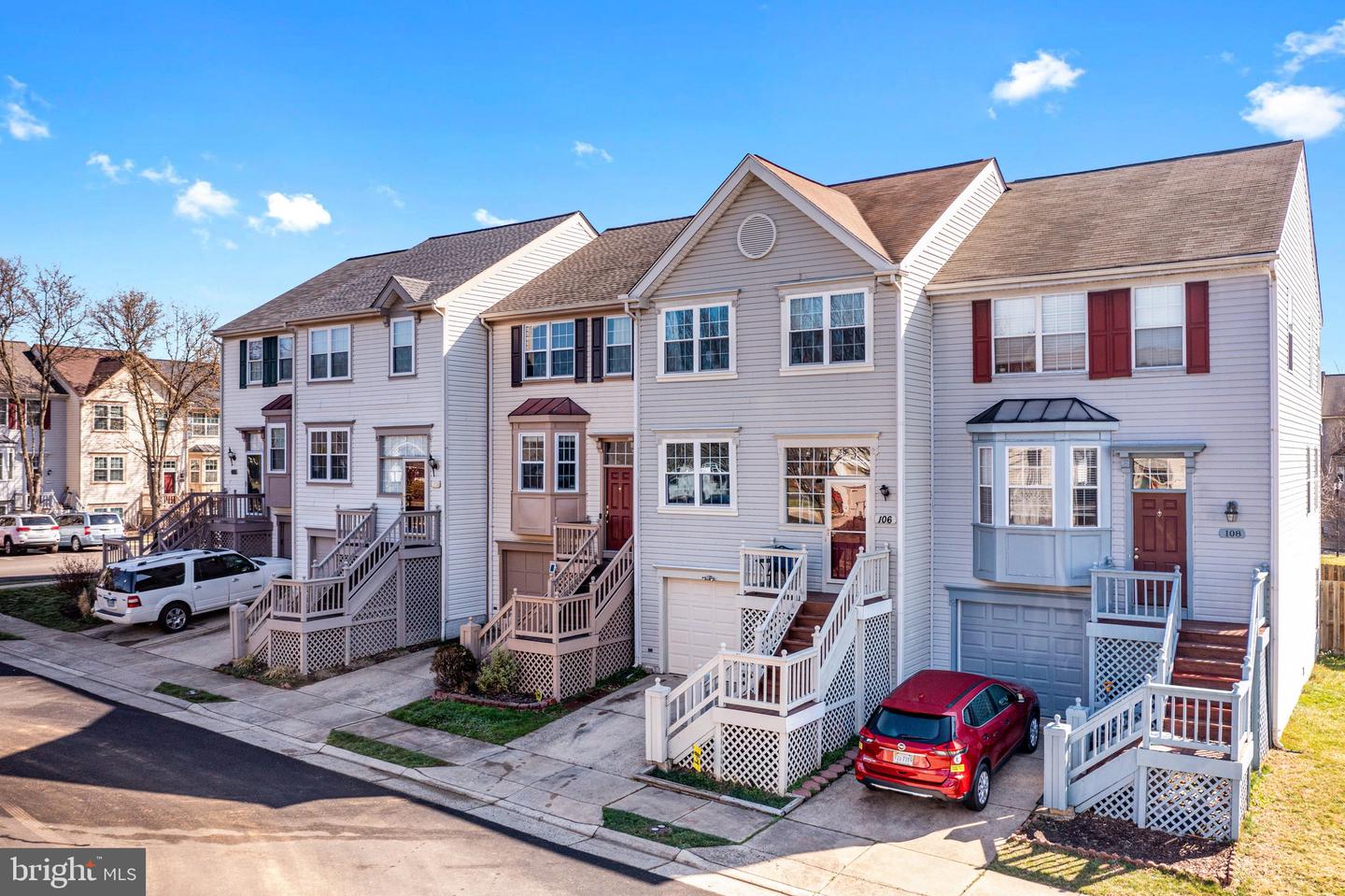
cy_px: 448
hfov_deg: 65.5
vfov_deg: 46.4
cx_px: 672
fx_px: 1046
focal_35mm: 28
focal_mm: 10.26
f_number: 4
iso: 100
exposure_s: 1/100
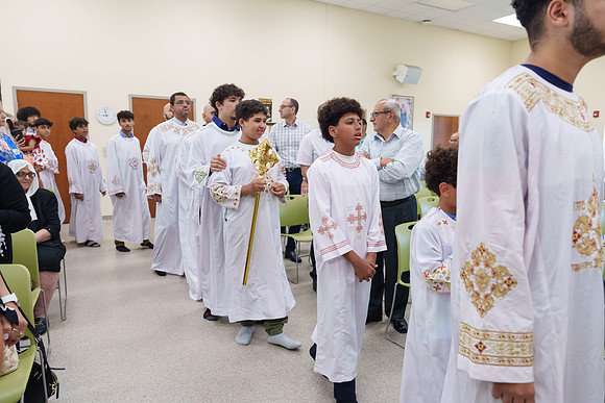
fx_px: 403
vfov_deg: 53.2
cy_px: 202
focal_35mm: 24
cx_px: 302
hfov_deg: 73.7
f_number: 3.5
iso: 1600
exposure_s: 1/160
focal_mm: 24
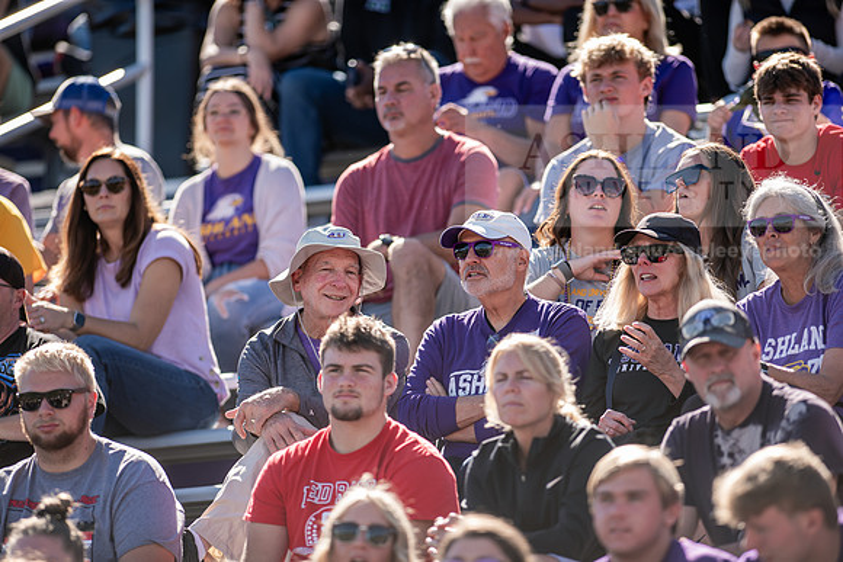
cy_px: 281
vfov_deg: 4.6
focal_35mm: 300
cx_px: 422
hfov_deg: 6.9
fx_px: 7026
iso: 200
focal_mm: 300
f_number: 3.2
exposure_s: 1/1000
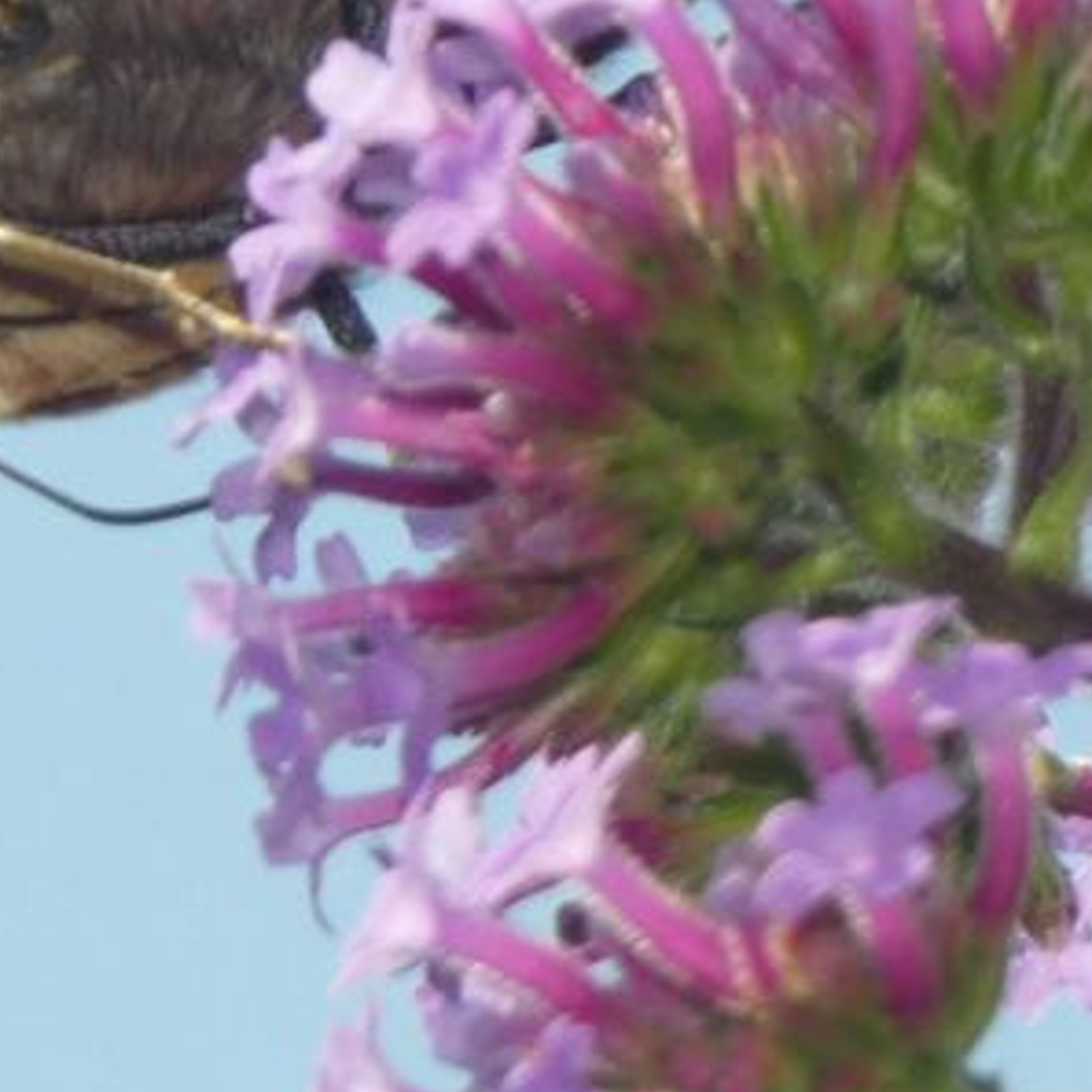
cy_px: 26
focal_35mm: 836
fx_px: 29837
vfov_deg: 2.1
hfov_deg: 2.1
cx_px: 189
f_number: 5.6
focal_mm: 58.9
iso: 80
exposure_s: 1/160
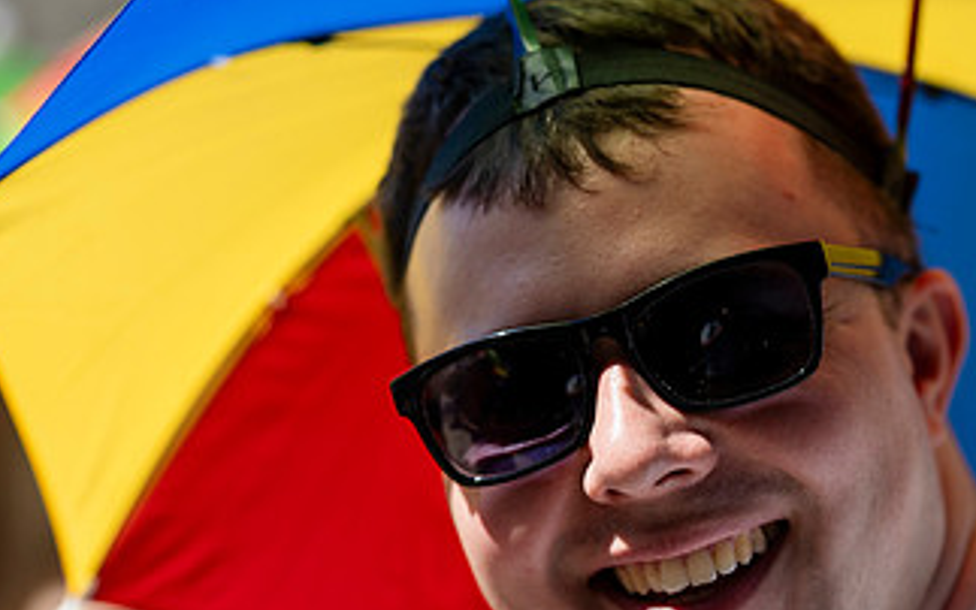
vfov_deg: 6.8
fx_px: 5108
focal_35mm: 192
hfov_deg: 10.9
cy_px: 476
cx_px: 644
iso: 100
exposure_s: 1/4000
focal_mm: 105
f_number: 2
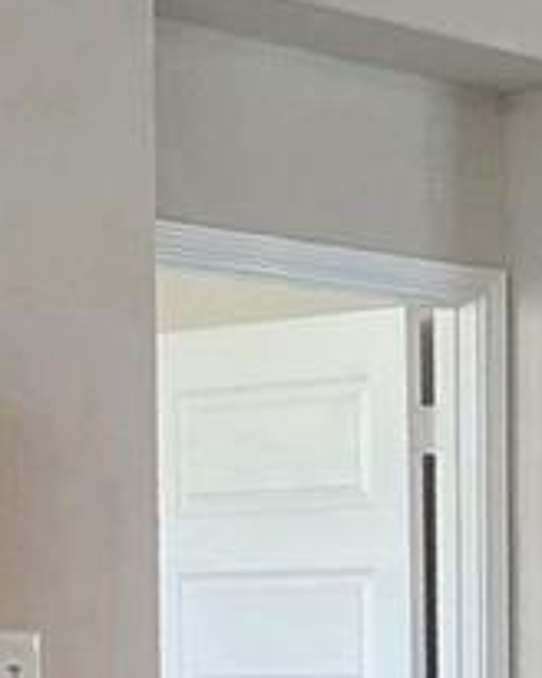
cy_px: 941
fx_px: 2547
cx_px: 1134
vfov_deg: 14.4
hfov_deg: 10.9
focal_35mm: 127
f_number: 1.9
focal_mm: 2.2
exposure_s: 1/120
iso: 250
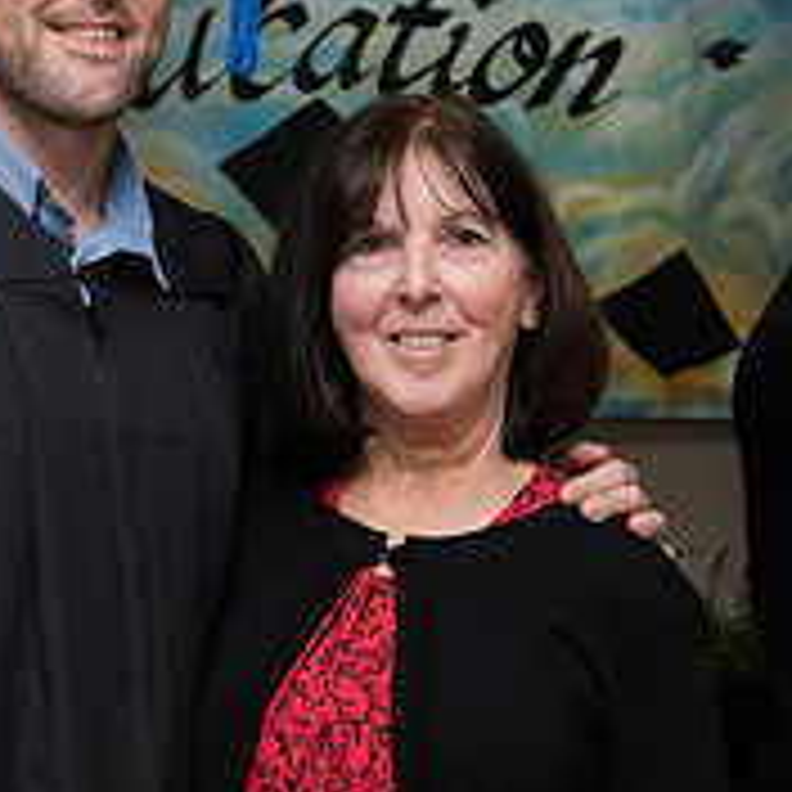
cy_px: 497
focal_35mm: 126
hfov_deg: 13.8
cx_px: 162
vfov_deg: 13.8
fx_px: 3262
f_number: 7.1
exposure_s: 1/160
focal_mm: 45
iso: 1600
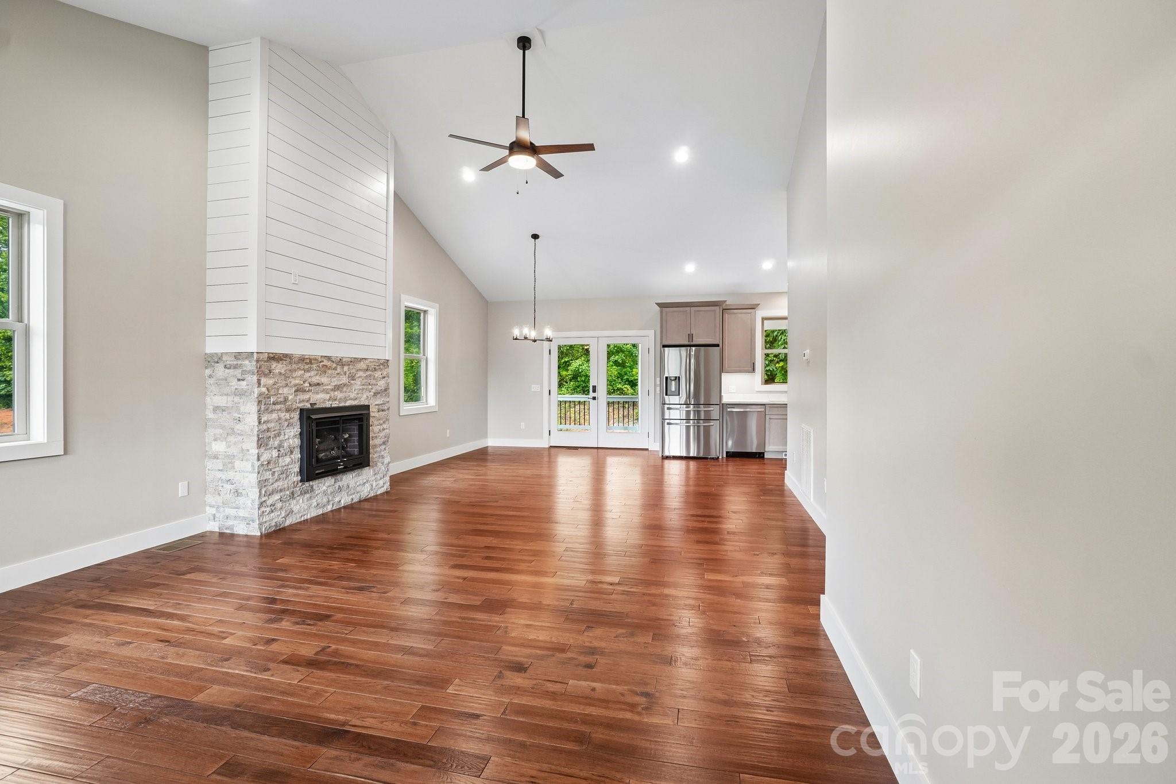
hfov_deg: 100.4
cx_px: 588
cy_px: 392
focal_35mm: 15
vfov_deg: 77.3
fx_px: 490
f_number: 8
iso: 400
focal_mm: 10
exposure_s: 1/20
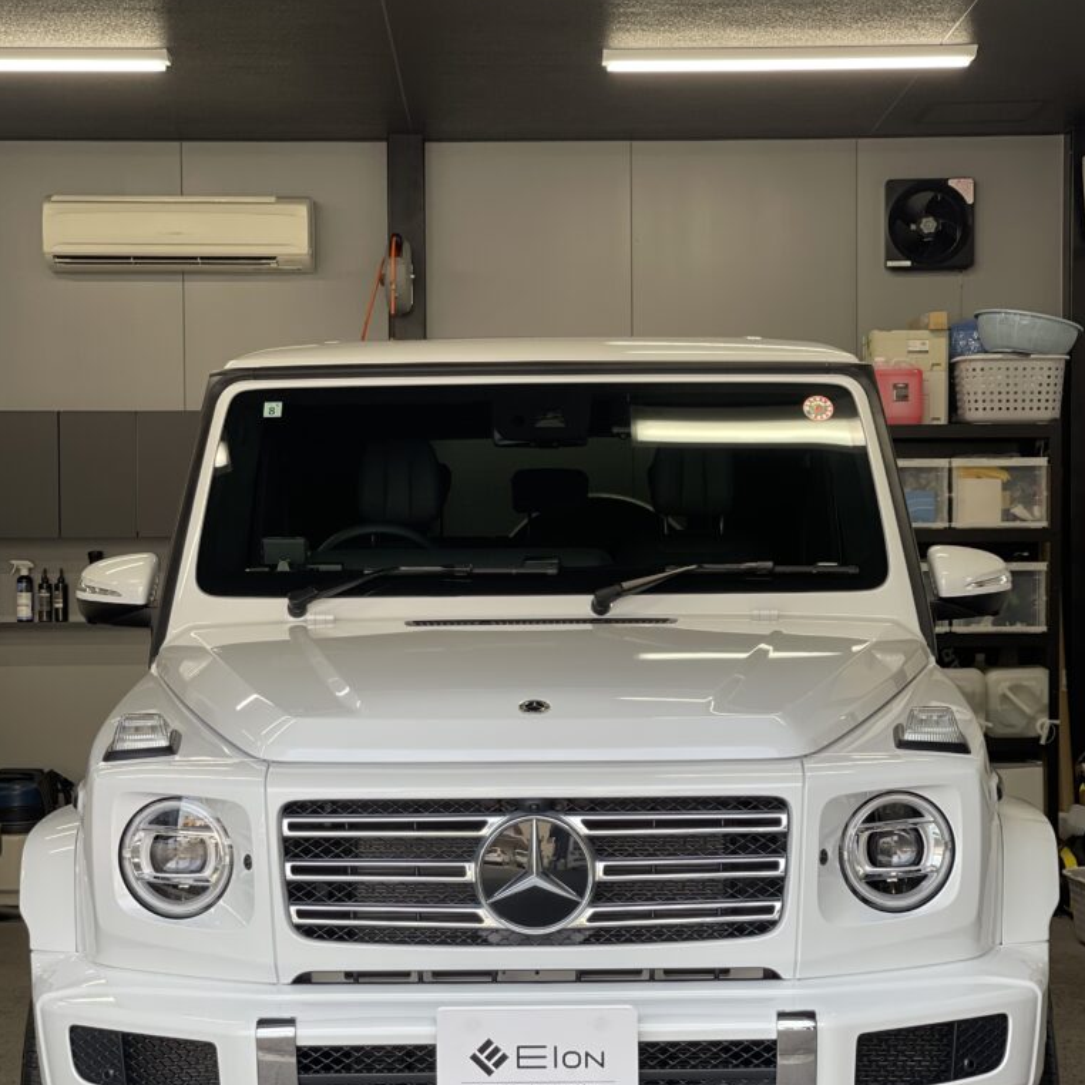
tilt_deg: -0.1
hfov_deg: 22.8
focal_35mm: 76
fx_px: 2695
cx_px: 541
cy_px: 621
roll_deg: +0.0
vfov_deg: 22.7
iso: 32
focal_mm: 7.5
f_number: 2.2
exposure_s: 1/120
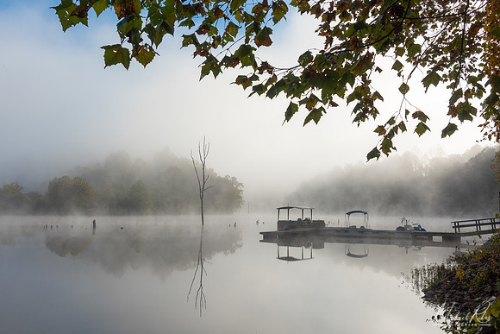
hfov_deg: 50.7
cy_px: 167
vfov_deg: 35.1
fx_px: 528
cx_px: 250
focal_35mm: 38
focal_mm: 38
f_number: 14
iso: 64
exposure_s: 1/100
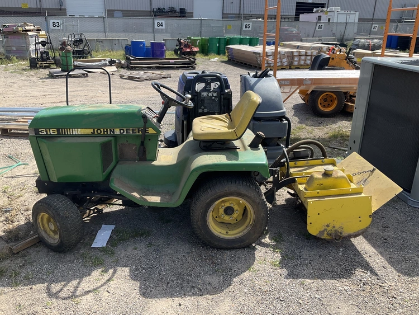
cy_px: 158
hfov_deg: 61.6
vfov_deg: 48.3
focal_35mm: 29
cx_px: 210
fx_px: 351
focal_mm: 3
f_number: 1.8
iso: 25
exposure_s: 1/997
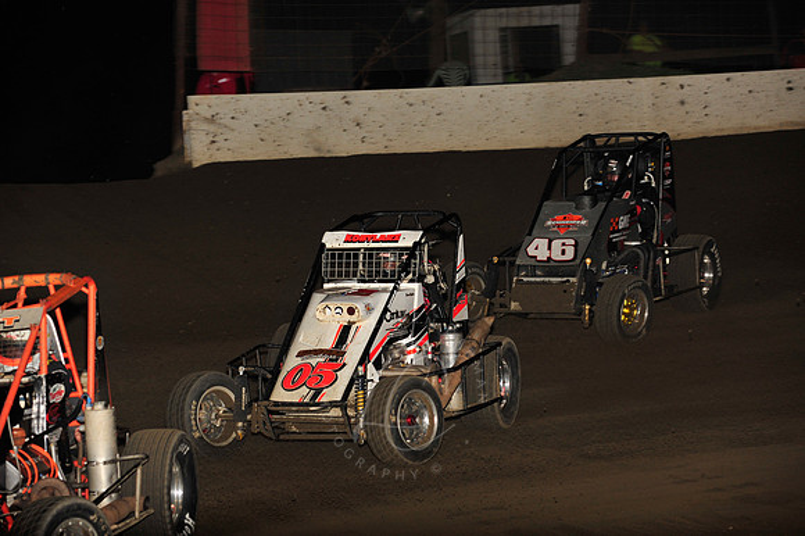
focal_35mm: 145
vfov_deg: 9.5
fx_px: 3240
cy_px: 268
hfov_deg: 14.2
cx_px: 402
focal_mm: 145
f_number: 6.3
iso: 800
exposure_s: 1/320
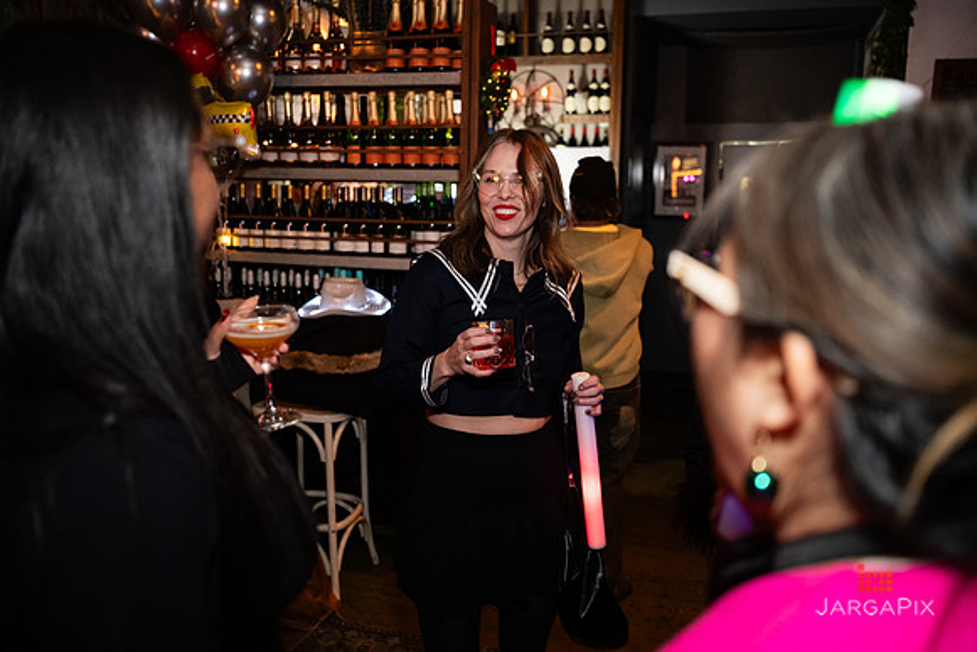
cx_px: 488
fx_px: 866
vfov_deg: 41.3
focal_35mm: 32
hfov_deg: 58.9
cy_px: 326
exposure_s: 1/100
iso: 3200
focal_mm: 31.5
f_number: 2.8
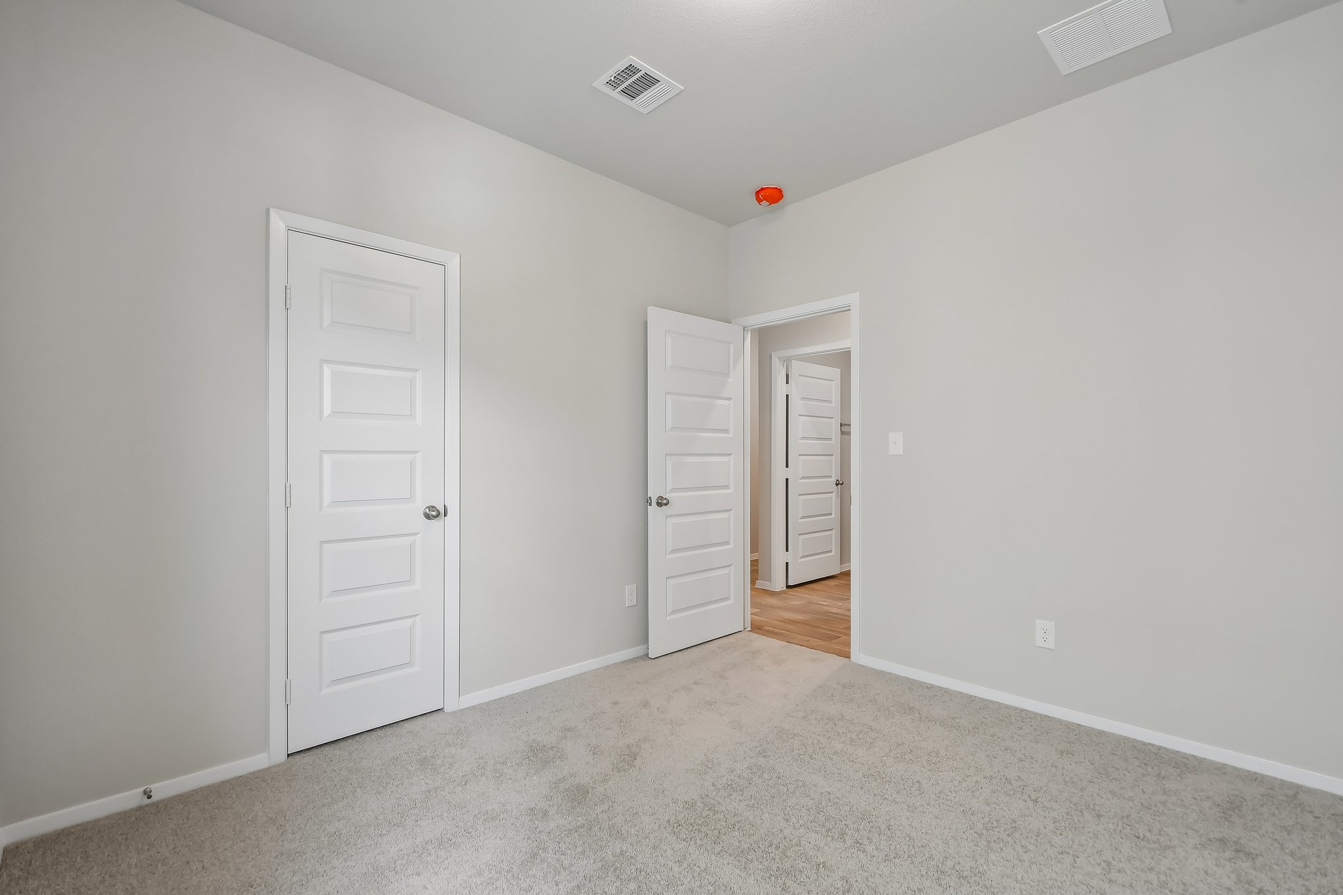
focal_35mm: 15
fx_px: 559
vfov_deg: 77.3
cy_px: 448
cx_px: 672
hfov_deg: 100.4
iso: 400
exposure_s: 1/25
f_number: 8
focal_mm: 10
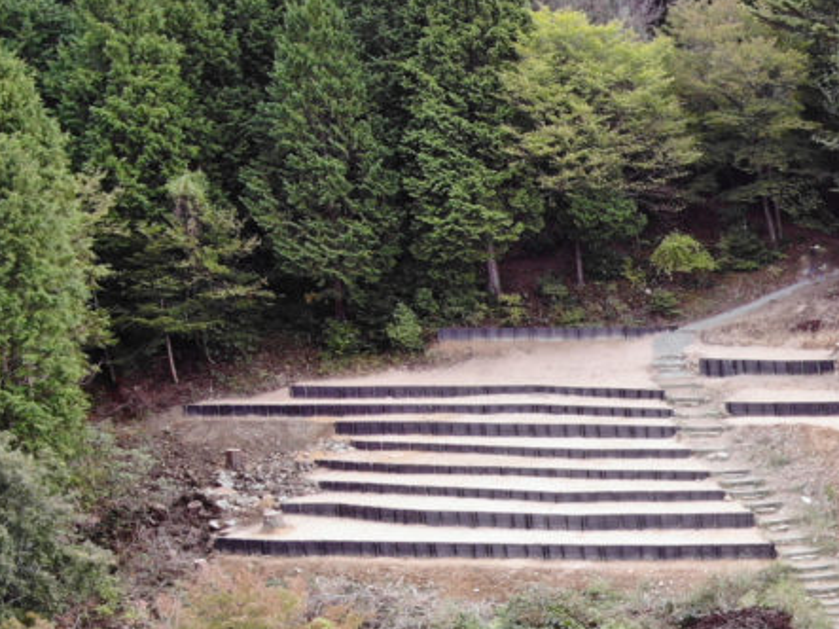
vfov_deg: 20.9
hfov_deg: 26.2
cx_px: 1040
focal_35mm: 65
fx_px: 1575
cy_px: 773
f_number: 2.8
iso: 115
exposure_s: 1/60.3
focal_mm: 4.5
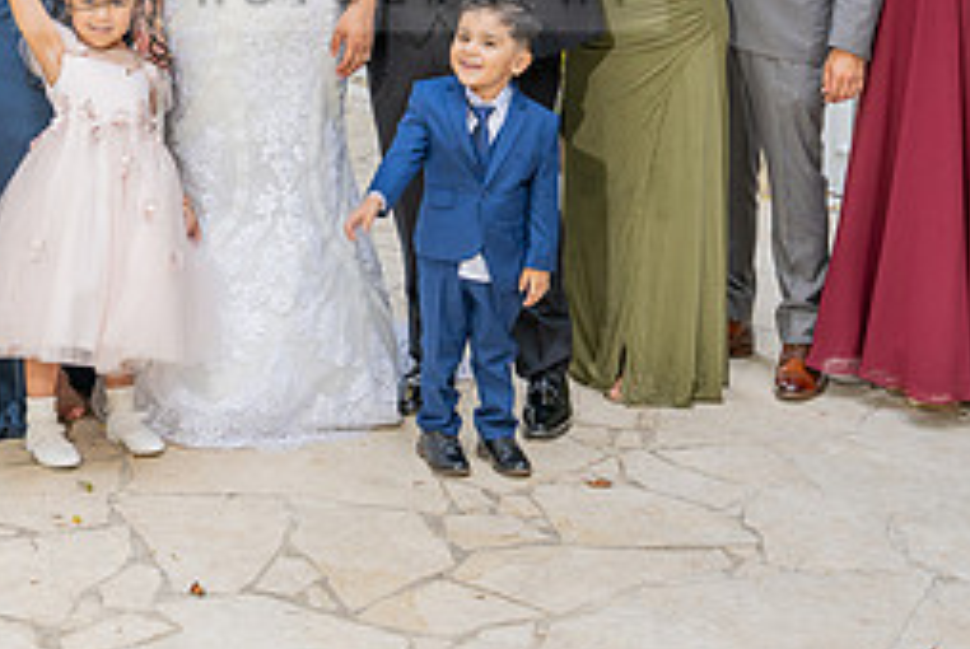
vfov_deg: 17.1
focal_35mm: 78
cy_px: -9
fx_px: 2104
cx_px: 269
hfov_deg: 25.7
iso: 200
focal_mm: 32
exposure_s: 1/200
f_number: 4.5
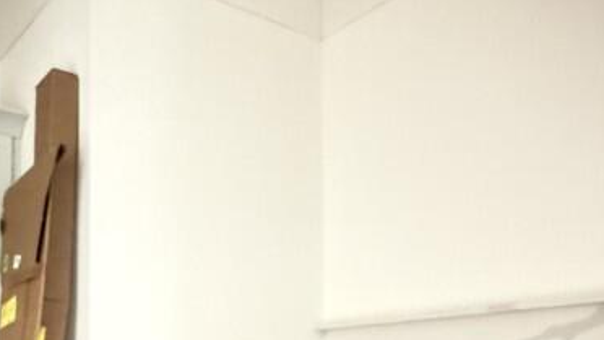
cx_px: 229
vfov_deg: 26.4
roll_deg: +0.0
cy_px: 361
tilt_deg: +1.8
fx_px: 672
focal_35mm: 42
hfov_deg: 48.0
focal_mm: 2.22
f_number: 2.2
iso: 2000
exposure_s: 1/30
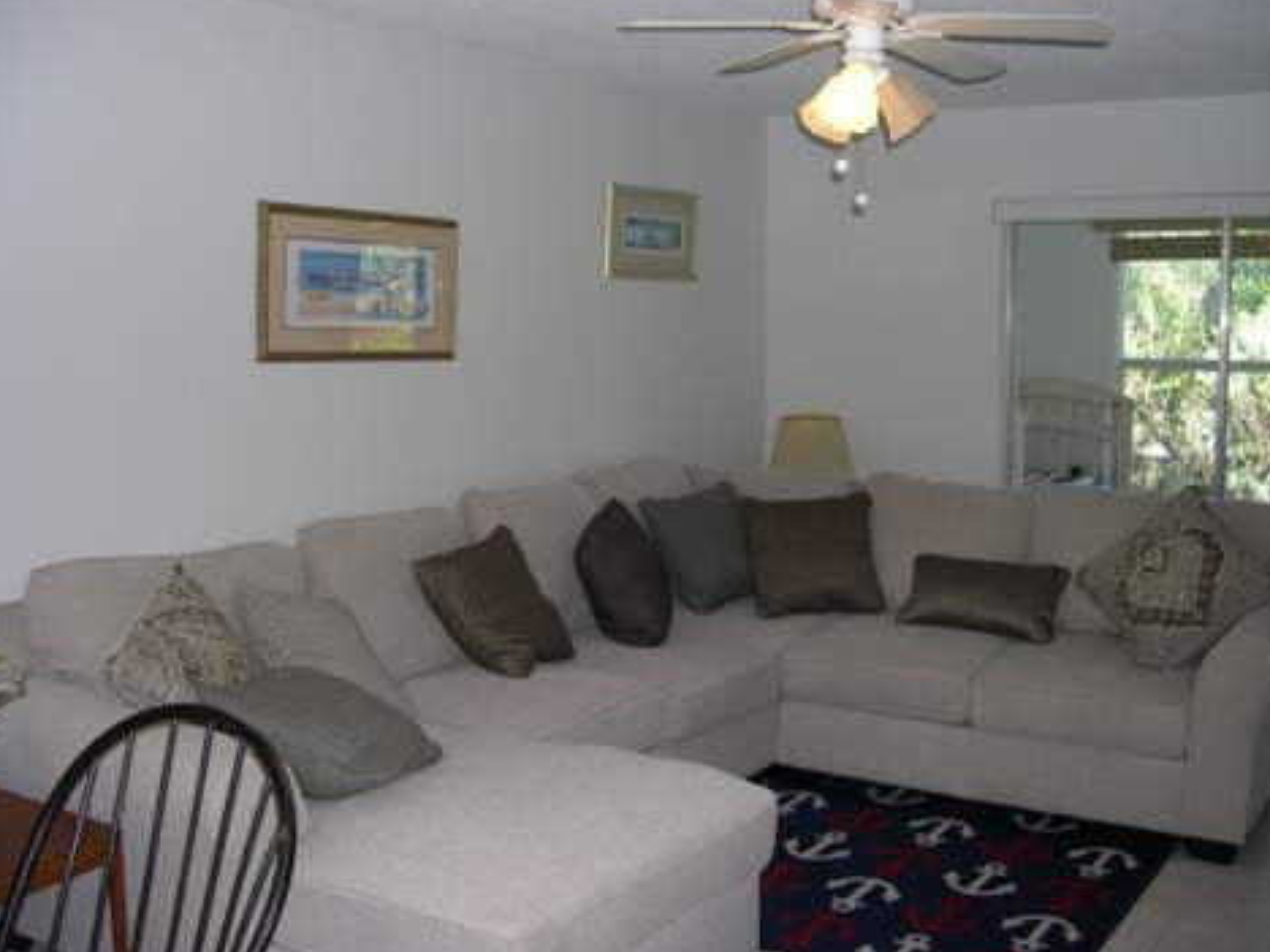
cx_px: 638
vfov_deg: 36.8
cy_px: 475
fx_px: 1431
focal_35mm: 39
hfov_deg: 47.9
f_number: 2.8
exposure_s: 1/60
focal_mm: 8
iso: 100
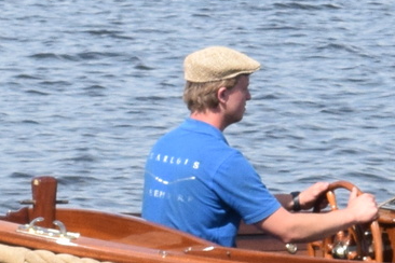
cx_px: 570
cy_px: -31
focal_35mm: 389
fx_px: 4268
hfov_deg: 5.3
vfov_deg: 3.5
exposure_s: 1/400
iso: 640
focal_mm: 38
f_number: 18
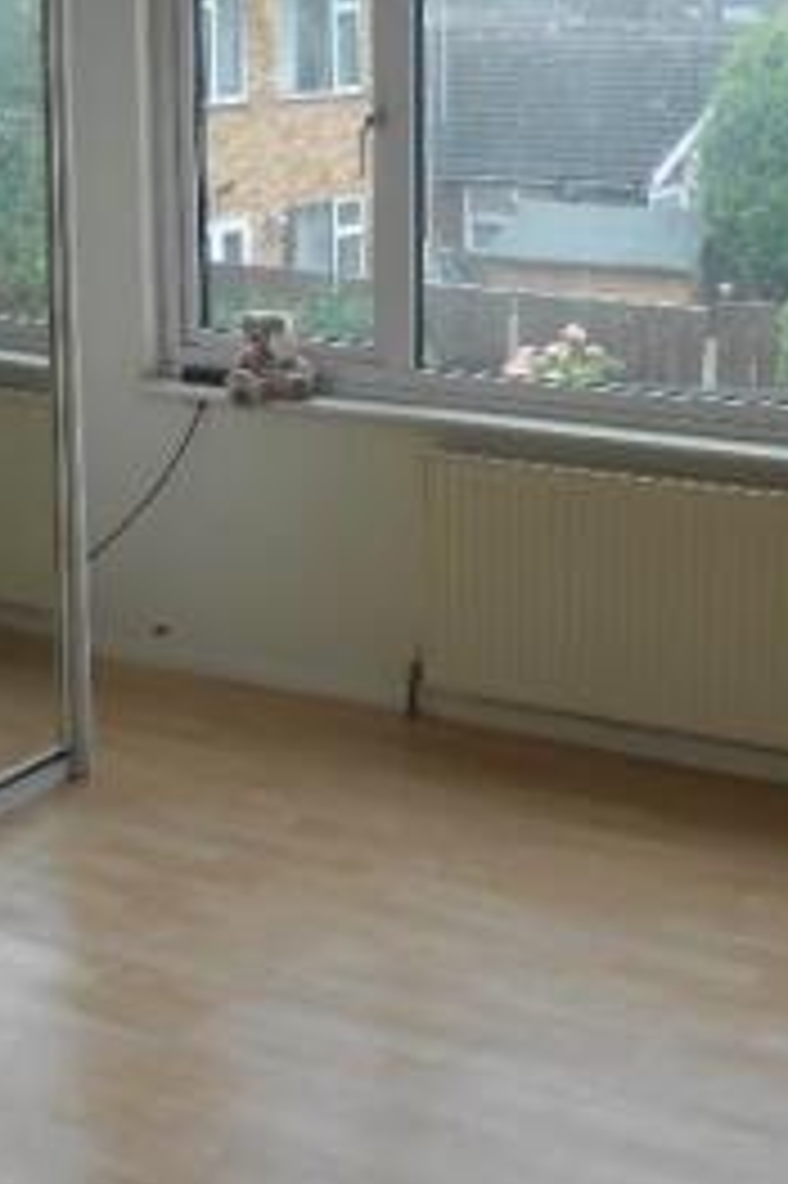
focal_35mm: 60
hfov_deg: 22.5
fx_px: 1972
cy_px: 475
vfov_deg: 33.3
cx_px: 498
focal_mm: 4.6
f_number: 3.5
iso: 80
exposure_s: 1/80
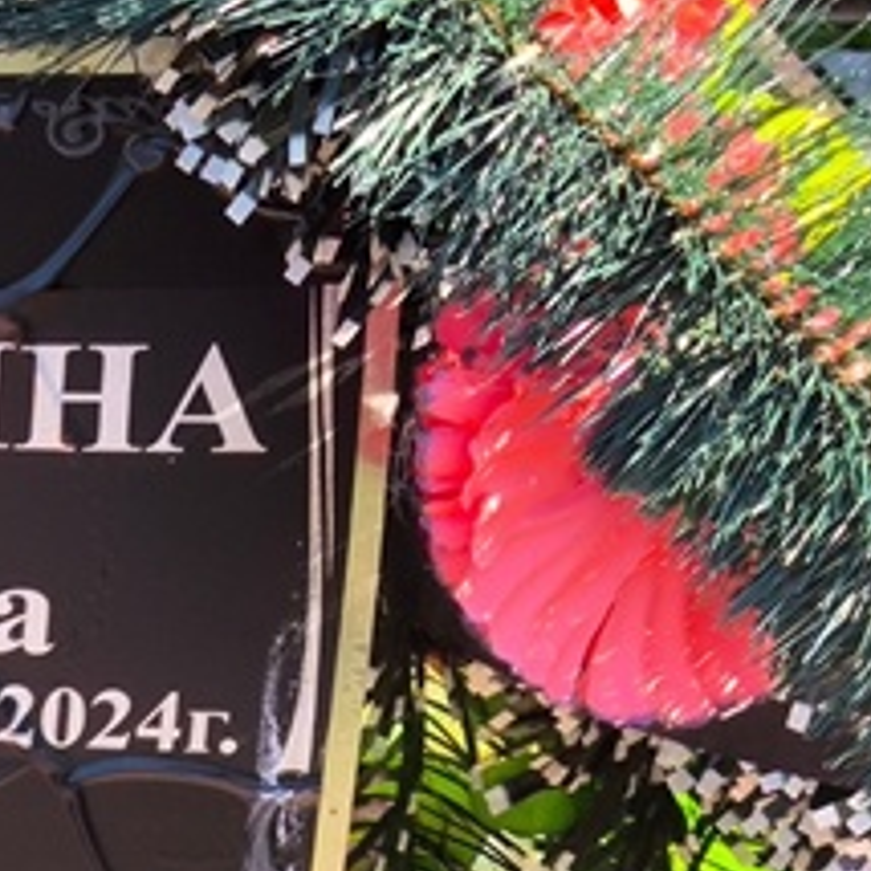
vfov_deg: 10.6
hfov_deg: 10.2
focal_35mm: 165
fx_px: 4697
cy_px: 541
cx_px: -507
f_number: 1.7
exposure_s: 1/237
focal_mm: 4.71
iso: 50
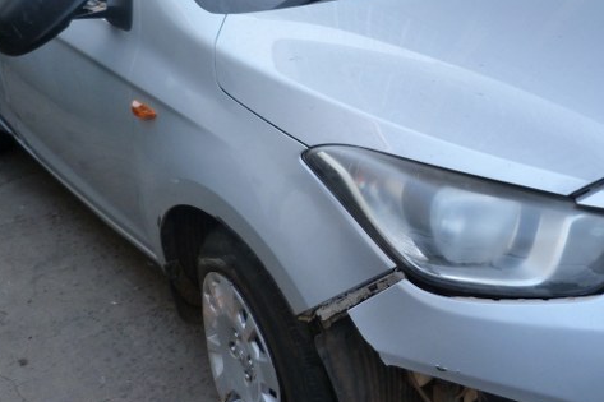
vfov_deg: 30.2
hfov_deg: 43.9
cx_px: 400
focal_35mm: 44
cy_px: 128
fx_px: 738
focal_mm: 4.5
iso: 125
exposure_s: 1/100
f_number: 2.8
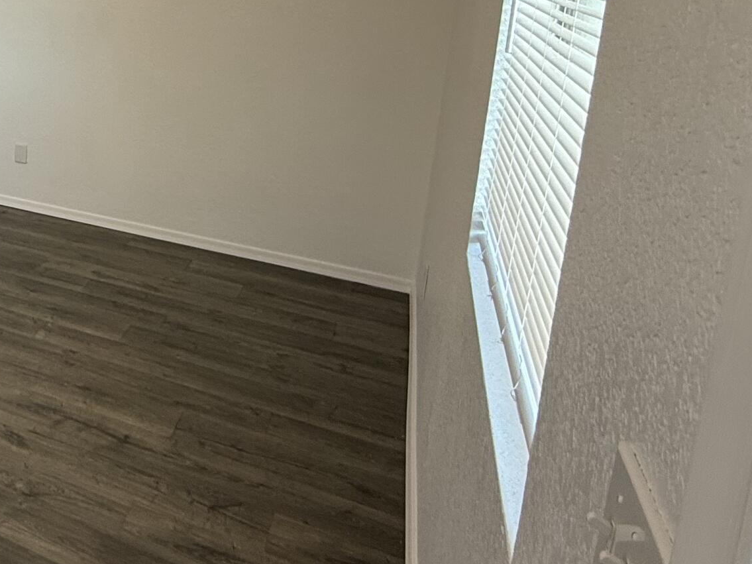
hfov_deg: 35.0
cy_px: 74
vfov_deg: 36.6
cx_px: -224
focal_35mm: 37
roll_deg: -0.5
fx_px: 804
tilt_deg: -8.3
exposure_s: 1/120
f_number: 2.2
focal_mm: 2.22
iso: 80
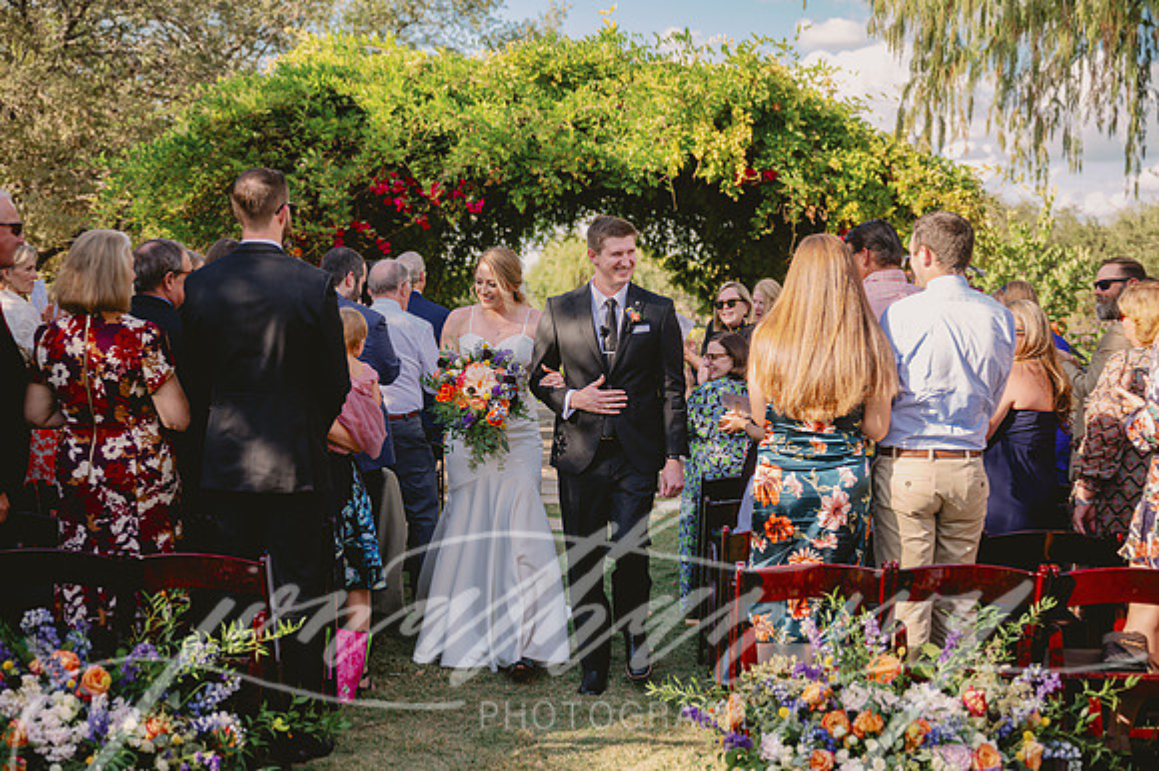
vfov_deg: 29.2
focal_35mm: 46
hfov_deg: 42.8
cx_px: 580
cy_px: 386
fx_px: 1480
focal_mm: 46
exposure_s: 1/400
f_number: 2.8
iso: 100
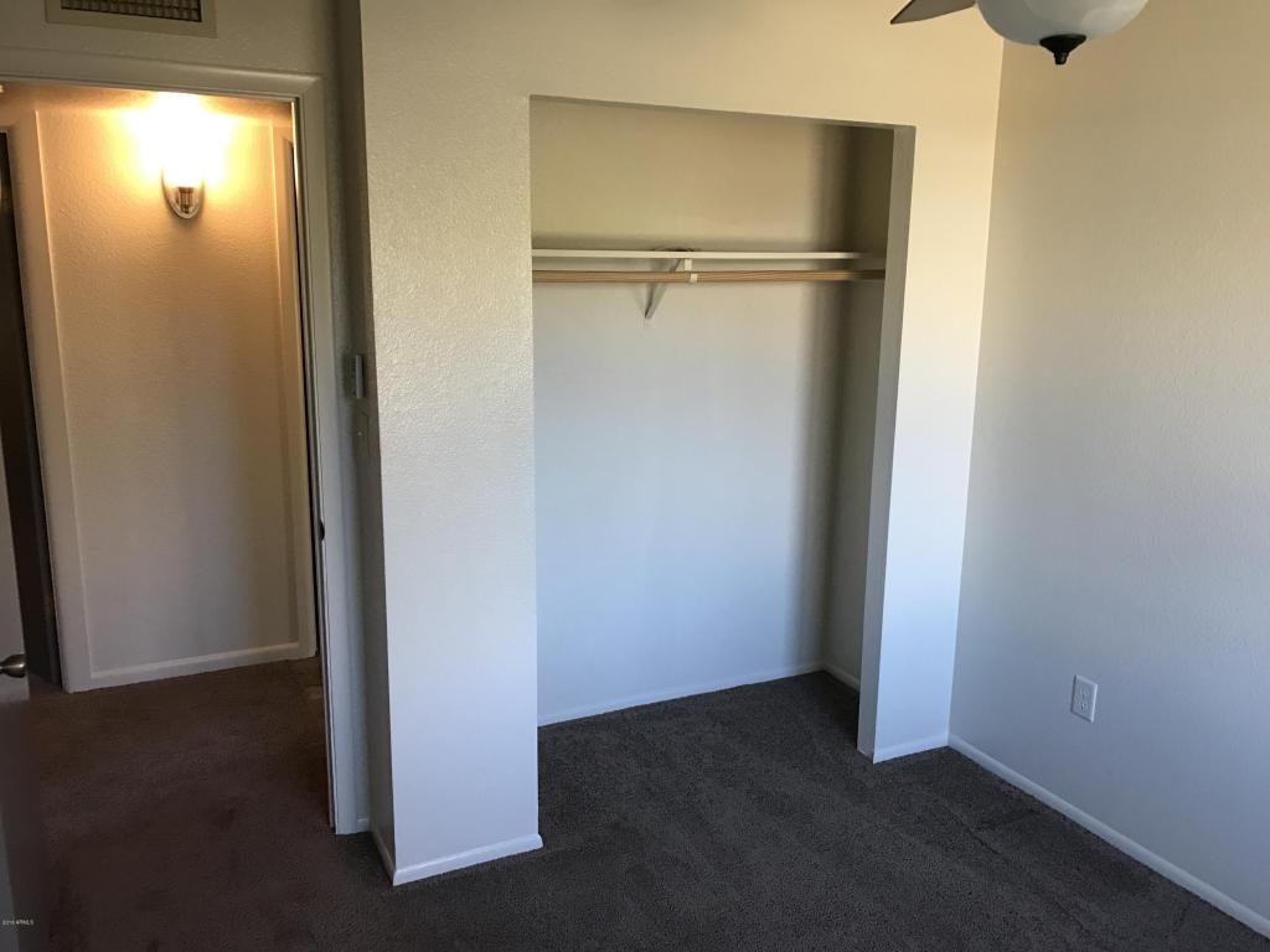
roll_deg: -1.1
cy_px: 476
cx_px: 635
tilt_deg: -11.3
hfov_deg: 63.4
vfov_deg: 49.7
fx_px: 1027
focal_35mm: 28
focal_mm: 3.99
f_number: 1.8
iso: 40
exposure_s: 1/24
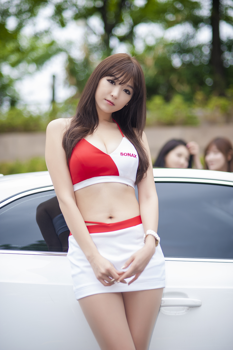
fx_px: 826
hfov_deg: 16.1
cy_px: 175
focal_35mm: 85
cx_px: 116
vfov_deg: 23.9
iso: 160
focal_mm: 85
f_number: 2
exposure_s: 1/1250
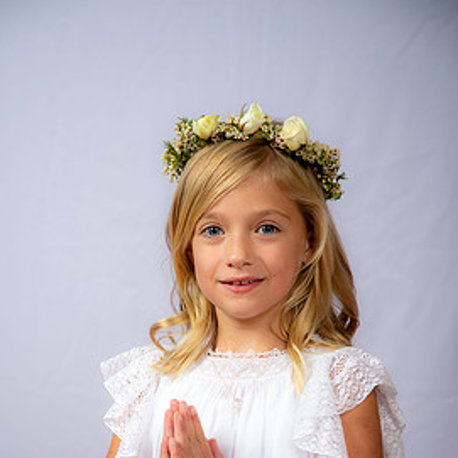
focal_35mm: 120
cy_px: 368
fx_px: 1796
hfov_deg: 14.5
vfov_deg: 14.4
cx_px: 219
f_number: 6.3
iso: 250
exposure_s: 1/160
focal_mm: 85
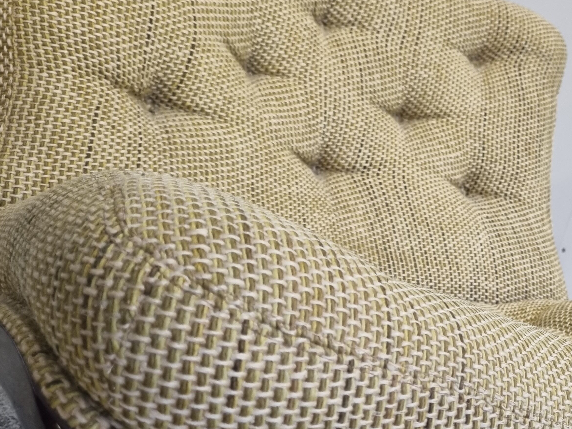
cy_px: 337
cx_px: 482
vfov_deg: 31.4
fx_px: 744
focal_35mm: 45
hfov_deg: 39.8
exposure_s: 1/50
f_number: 1.8
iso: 200
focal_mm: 5.4
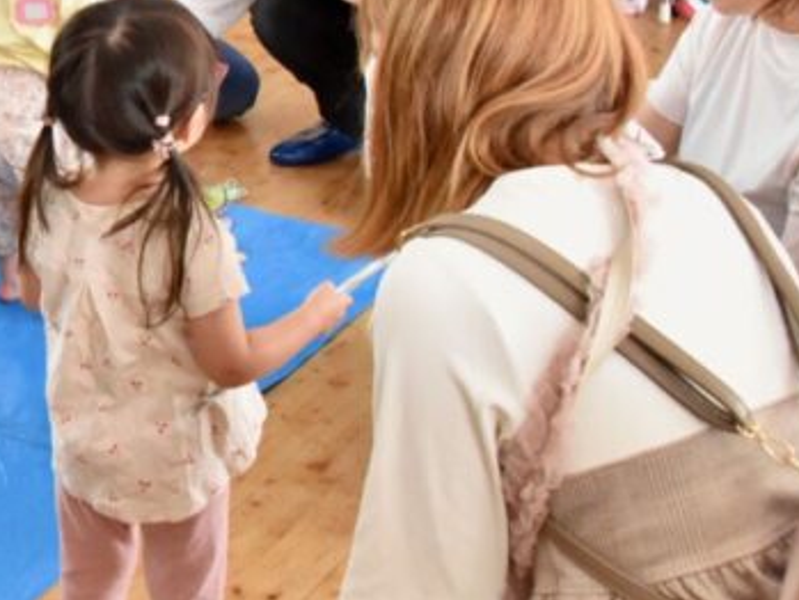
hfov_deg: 22.7
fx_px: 1824
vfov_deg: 18.4
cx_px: -158
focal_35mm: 79
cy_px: 68
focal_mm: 28
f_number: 5.6
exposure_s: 1/500
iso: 6400
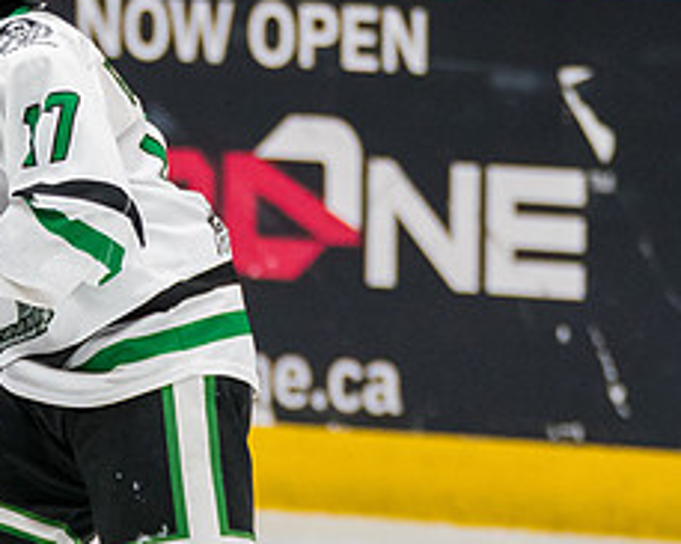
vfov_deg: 1.9
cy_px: 285
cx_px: -7
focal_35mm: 803
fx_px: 16178
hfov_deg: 2.4
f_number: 3.2
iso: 3200
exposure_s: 1/1000
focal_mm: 197
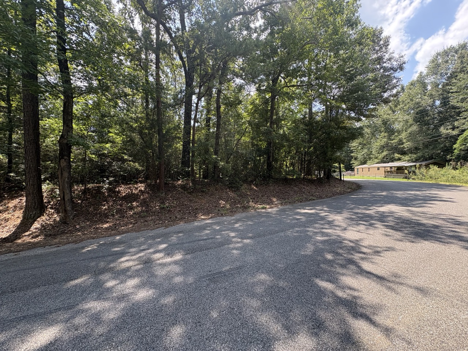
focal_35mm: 14
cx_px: 234
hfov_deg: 102.1
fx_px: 189
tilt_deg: +0.0
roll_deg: -0.1
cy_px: 176
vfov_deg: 85.7
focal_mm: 2.22
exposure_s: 1/224
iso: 64
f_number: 2.2
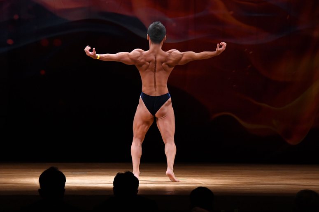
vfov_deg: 6.1
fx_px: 1993
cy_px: 106
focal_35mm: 225
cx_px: 160
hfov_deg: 9.2
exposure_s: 1/400
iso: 3200
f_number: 5.6
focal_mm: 150
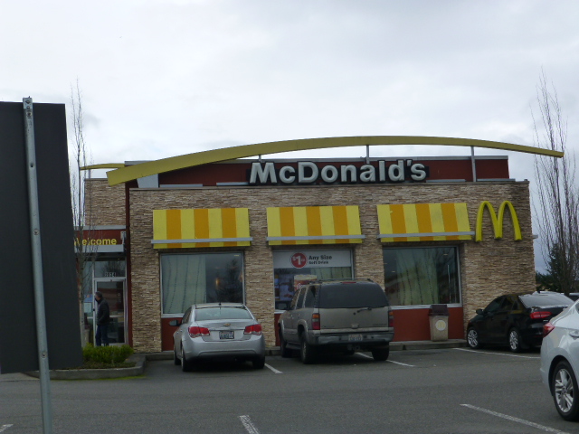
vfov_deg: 27.0
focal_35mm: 54
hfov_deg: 35.5
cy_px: 217
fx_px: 903
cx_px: 290
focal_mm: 9.7
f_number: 4.6
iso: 160
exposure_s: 1/320
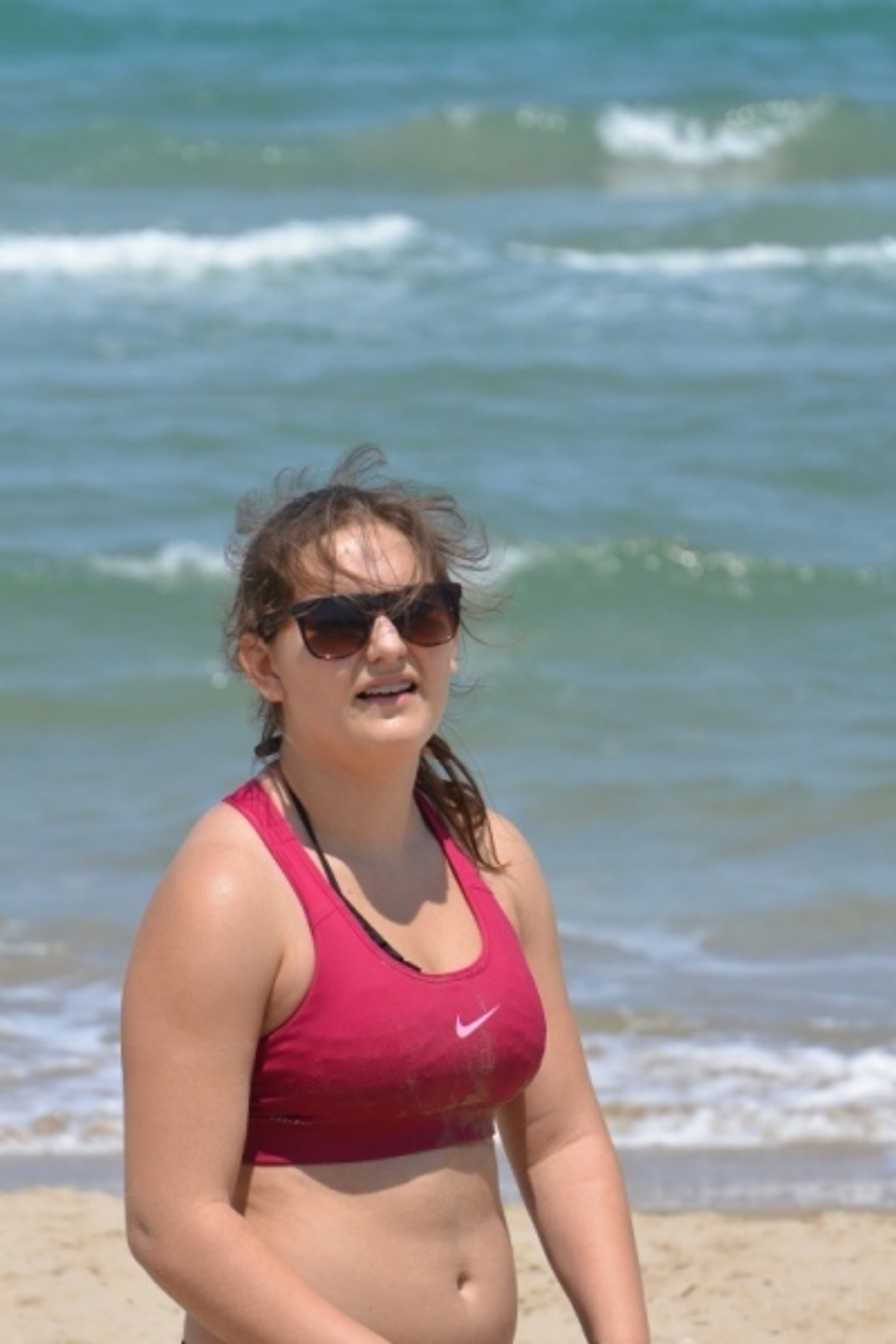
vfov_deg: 6.9
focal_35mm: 297
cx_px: 448
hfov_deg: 4.6
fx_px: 11087
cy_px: 672
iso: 160
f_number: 5.6
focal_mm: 110
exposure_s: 1/1000
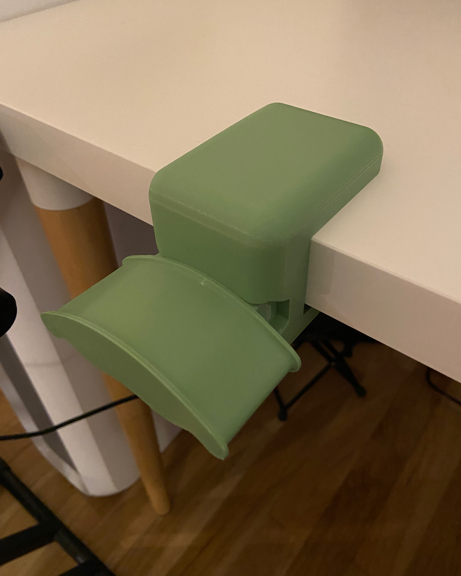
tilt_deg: -40.9
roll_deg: +3.2
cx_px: 233
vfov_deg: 62.2
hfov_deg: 51.5
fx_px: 477
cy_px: 272
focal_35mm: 28
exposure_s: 1/25
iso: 800
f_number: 1.8
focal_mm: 4.25
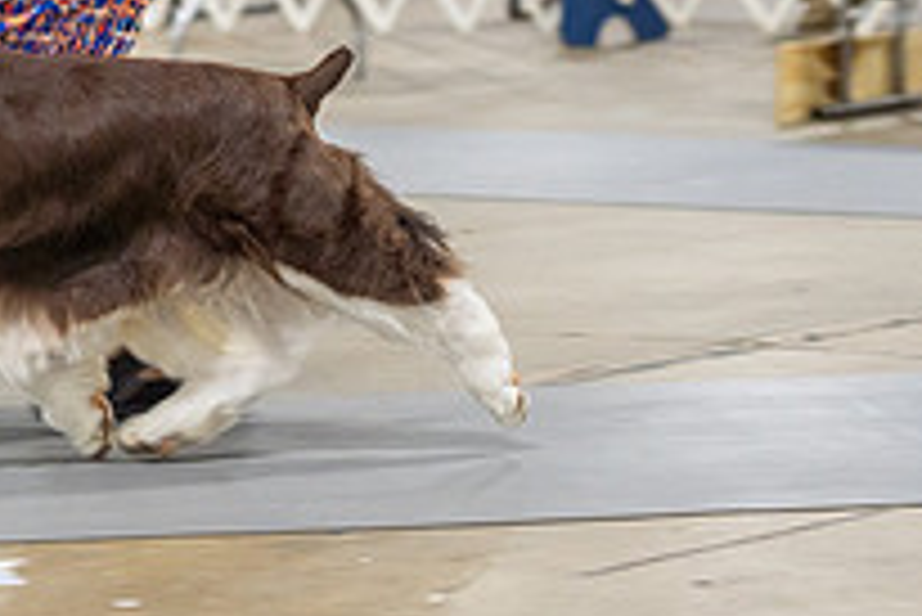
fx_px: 6305
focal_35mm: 246
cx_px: 27
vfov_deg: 5.6
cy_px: 2
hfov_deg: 8.3
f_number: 2.8
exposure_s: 1/160
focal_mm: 87
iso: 2000
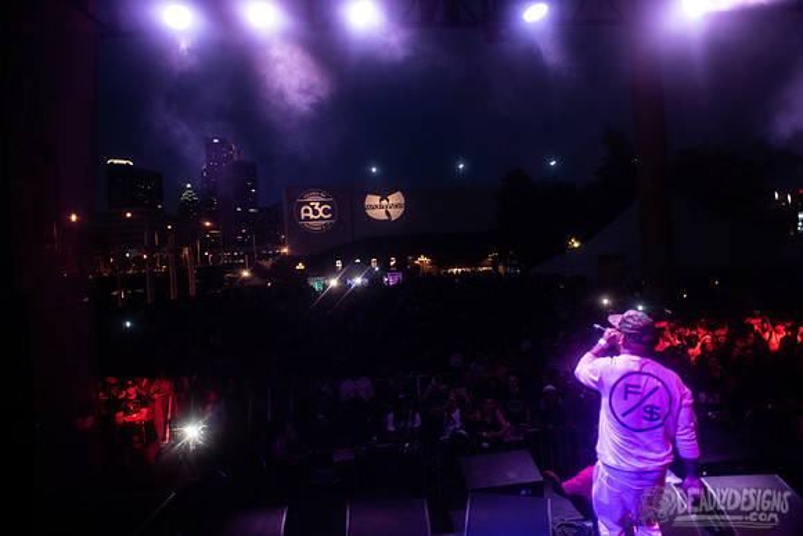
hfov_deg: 84.0
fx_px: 446
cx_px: 402
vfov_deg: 62.0
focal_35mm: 20
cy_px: 268
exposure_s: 1/125
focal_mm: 20
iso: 800
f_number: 3.5
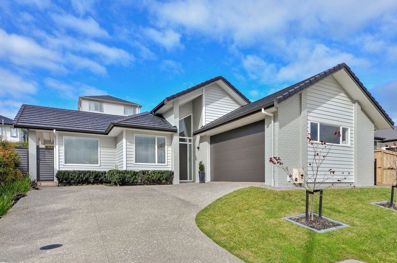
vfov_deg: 59.3
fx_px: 231
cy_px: 132
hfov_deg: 81.3
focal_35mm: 21
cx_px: 198
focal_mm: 14
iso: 320
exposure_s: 1/250
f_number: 13
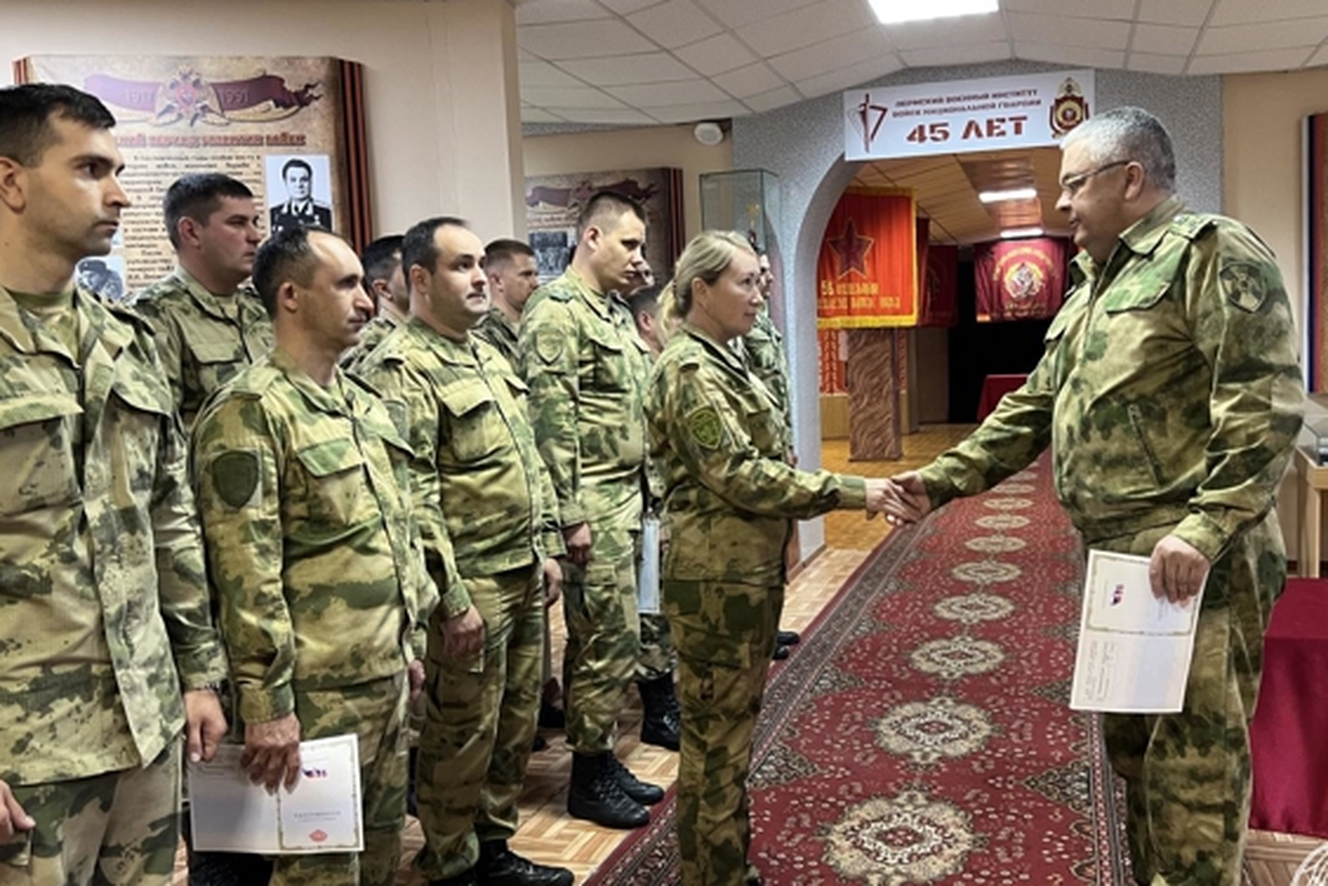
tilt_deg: -5.0
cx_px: 750
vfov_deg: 41.1
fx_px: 1180
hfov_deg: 58.5
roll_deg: +1.8
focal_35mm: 32
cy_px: 445
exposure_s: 1/50
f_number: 1.5
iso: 250
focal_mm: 5.7
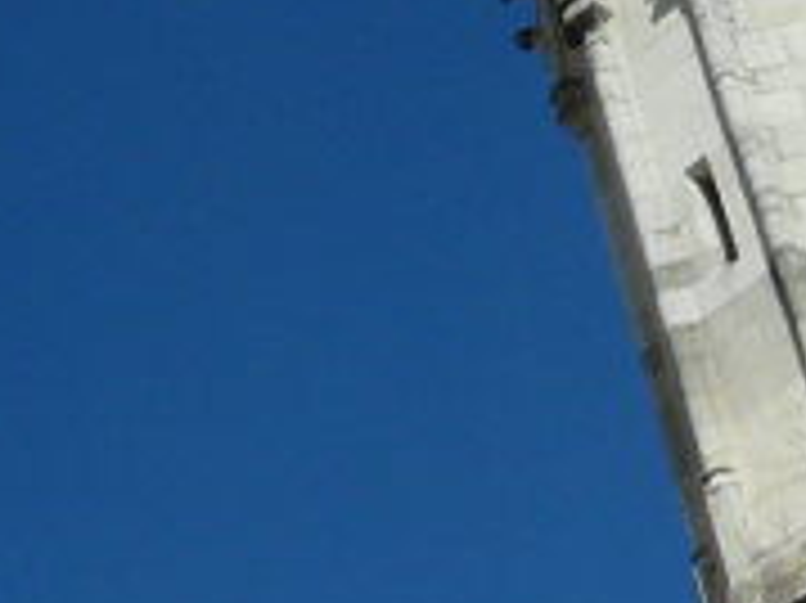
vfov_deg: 8.4
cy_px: 1026
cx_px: -545
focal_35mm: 172
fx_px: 4002
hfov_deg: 10.9
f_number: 8
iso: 100
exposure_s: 1/400
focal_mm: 4.9
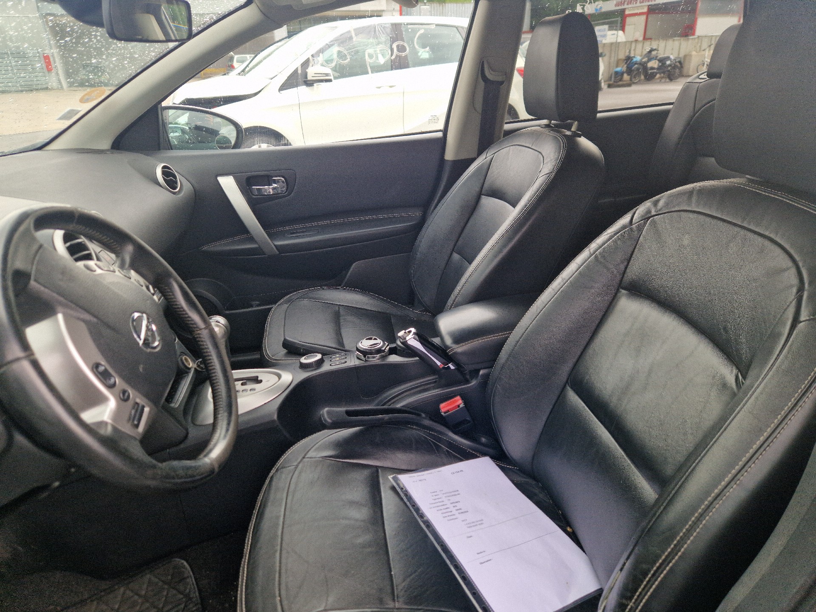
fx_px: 542
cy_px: 306
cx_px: 408
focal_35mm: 23
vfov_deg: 58.9
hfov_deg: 73.9
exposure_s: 1/141
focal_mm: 5.4
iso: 50
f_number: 1.8
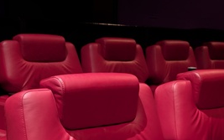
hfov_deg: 33.1
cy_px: 207
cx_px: 153
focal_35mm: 61
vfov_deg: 18.9
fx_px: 372
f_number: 1.68
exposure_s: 1/13.6
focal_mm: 6.9
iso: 3017
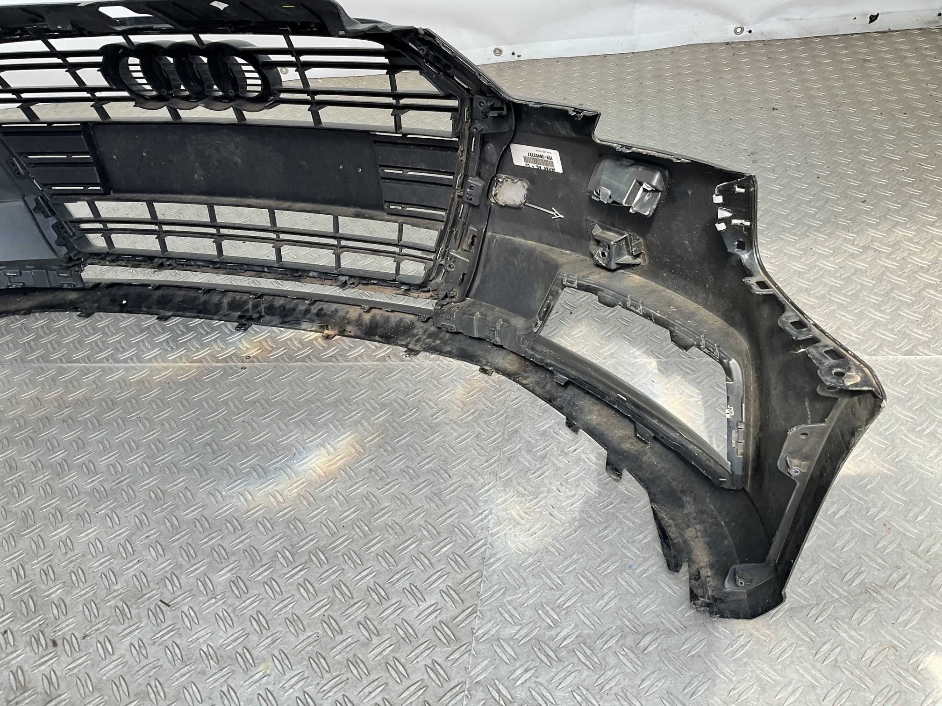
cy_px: 353
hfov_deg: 61.7
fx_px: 789
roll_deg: +10.4
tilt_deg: -39.0
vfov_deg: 48.2
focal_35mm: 29
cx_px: 471
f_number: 1.8
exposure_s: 1/120
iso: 16
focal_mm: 3
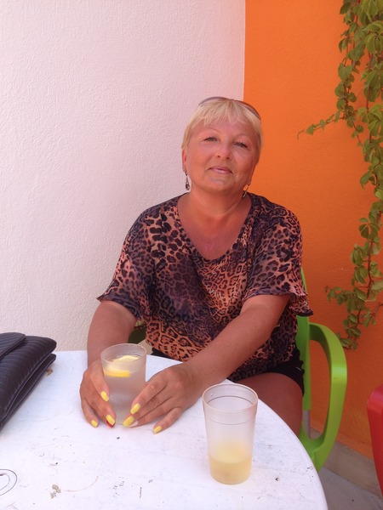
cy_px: 255
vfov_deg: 52.6
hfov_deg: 40.7
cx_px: 192
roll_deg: +2.6
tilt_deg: -12.3
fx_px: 516
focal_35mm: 35
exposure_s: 1/464
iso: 50
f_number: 2.4
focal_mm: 4.28
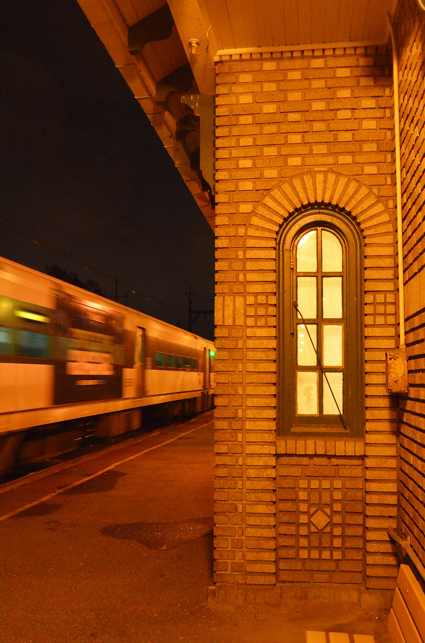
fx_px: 694
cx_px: 212
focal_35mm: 39
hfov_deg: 34.1
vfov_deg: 49.6
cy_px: 322
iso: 6400
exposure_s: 1/15
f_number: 8
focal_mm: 26
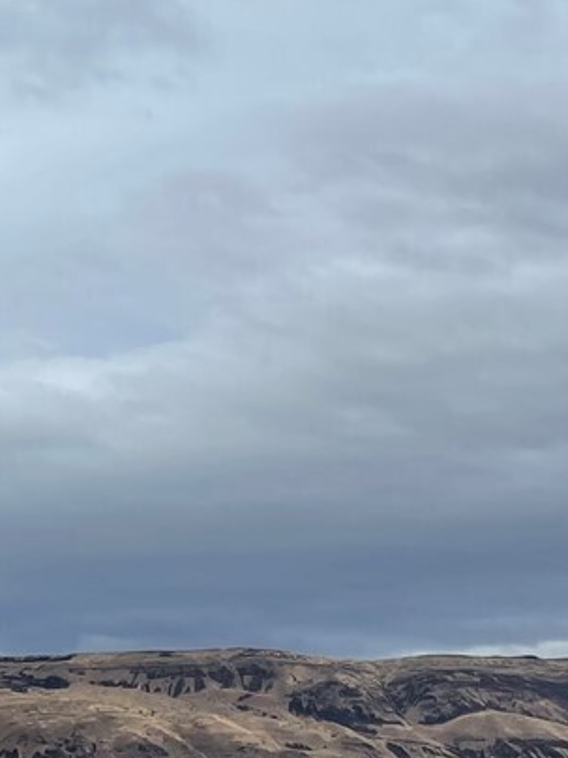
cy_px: 722
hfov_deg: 14.3
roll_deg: -0.4
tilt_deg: +4.4
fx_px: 2253
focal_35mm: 103
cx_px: 204
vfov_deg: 18.7
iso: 32
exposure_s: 1/3559
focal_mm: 5.1
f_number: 1.6
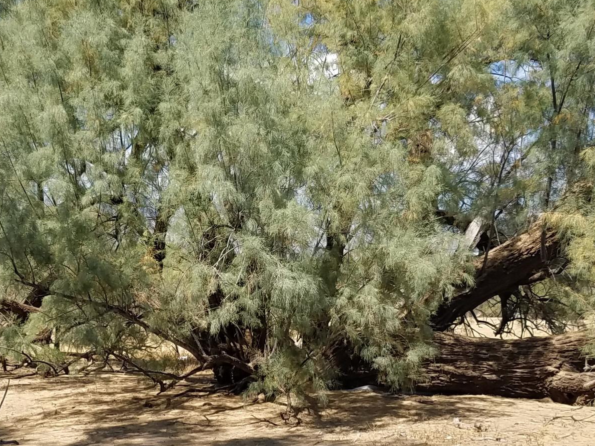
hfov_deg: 28.5
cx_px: 248
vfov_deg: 21.5
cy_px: 299
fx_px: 1169
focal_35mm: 68
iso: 50
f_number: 1.7
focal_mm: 4.25
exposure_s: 1/1964
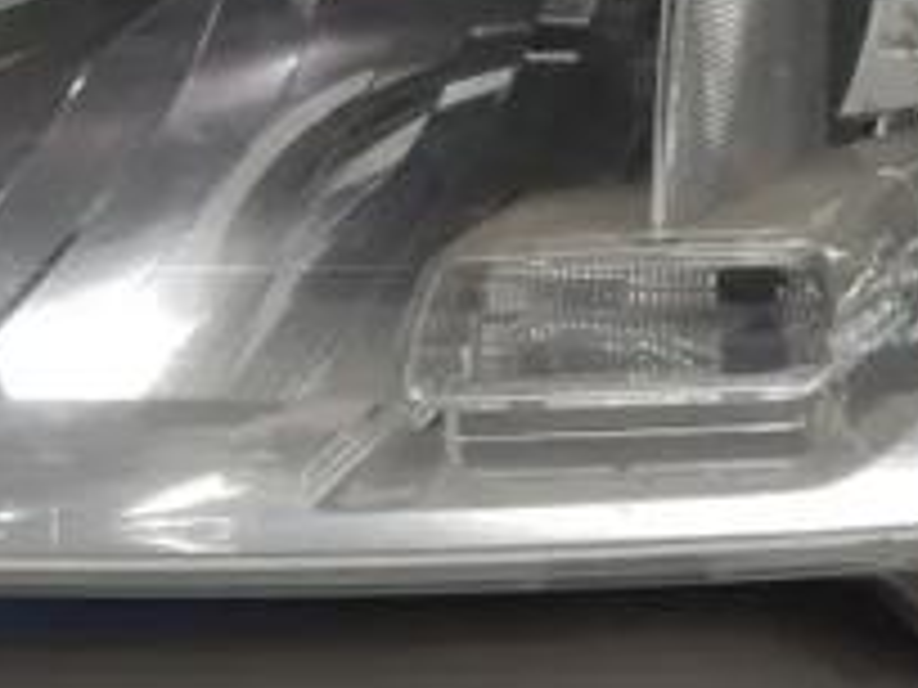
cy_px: -211
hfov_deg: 26.4
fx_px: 1909
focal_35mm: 72
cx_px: 770
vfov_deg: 18.9
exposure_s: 1/50
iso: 125
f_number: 3
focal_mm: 4
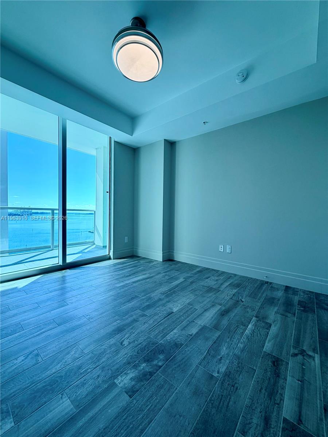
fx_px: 177
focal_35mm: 14
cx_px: 164
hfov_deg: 85.7
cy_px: 218
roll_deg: -0.8
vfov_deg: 102.1
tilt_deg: -1.3
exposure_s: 1/239
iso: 64
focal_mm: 2.22
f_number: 2.2
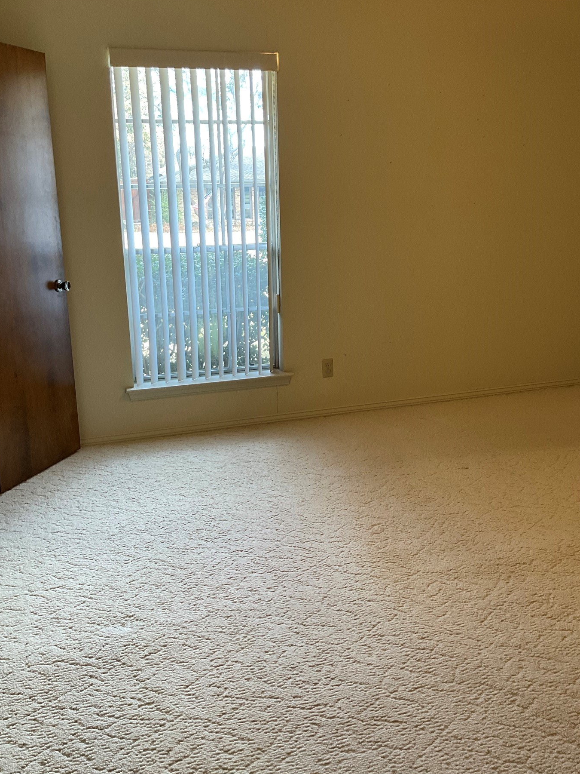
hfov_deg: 42.9
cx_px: 297
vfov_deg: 55.3
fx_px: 737
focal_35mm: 33
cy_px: 352
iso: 64
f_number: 1.8
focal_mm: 3
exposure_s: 1/60
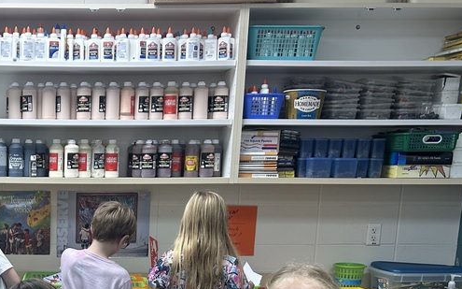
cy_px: 323
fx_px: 717
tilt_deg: -13.8
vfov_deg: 21.5
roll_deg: -0.8
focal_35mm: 57
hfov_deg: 33.3
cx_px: 25
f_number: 1.5
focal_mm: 5.7
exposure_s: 1/120
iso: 64
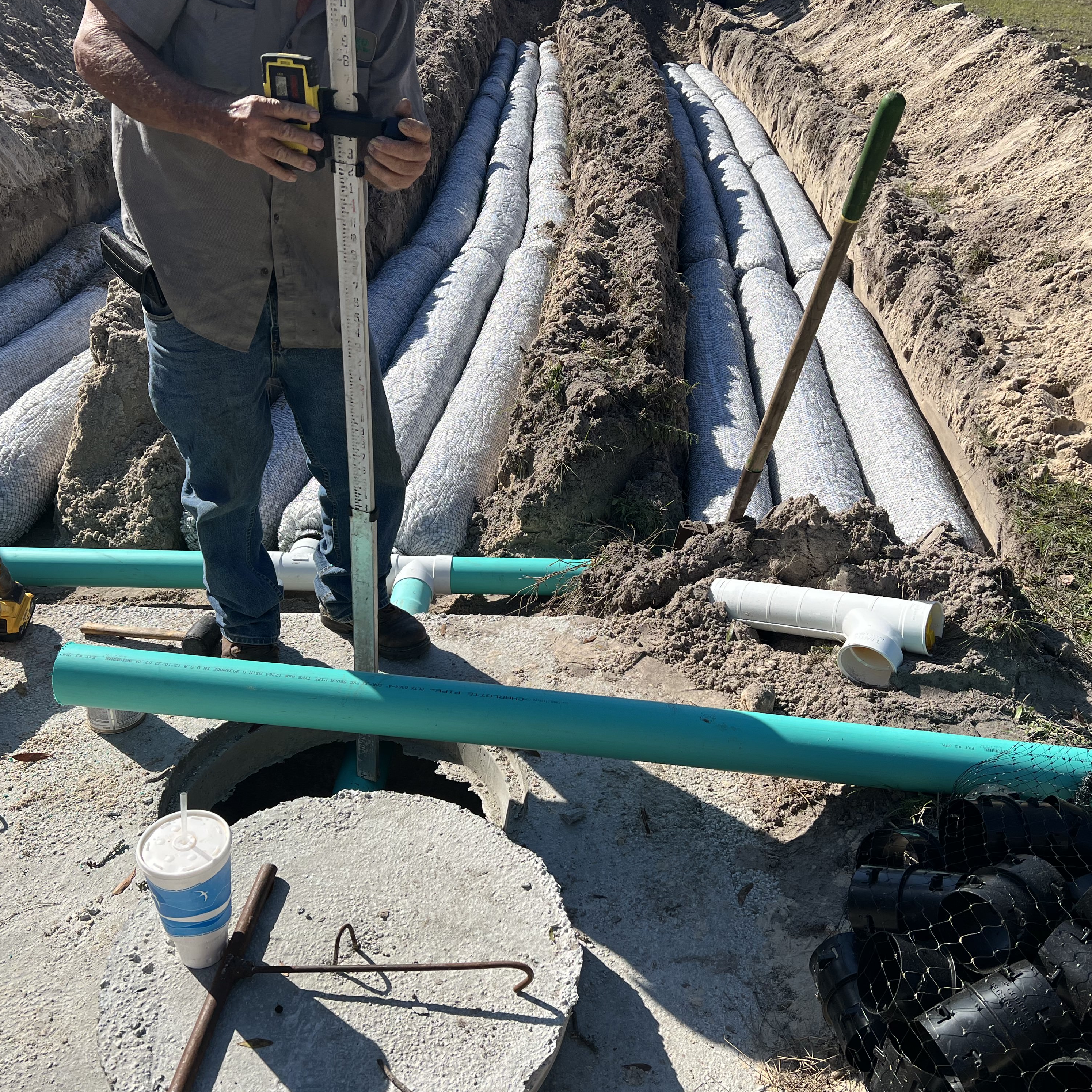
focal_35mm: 31
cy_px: 548
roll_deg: -1.9
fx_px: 1106
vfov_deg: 52.5
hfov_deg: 52.5
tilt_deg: -29.1
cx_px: 565
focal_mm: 5.7
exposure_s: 1/4630
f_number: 1.5
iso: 50
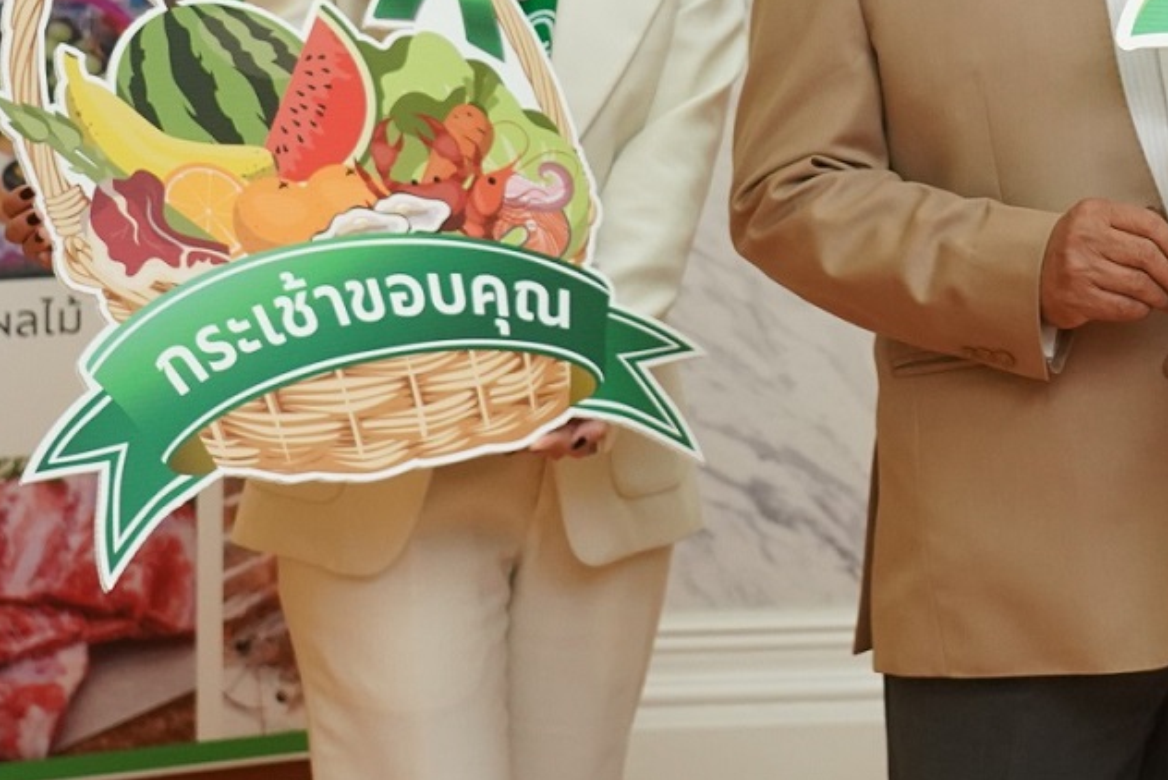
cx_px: 1421
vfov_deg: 12.0
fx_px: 3603
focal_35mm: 111
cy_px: -203
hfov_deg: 17.5
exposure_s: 1/200
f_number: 4.5
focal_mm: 39
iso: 2500
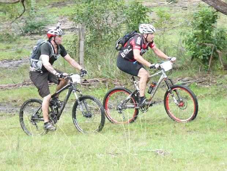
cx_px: 114
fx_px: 1419
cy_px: 86
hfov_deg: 9.1
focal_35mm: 216
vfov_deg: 6.9
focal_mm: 37.1
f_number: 3.7
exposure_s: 1/250
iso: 800
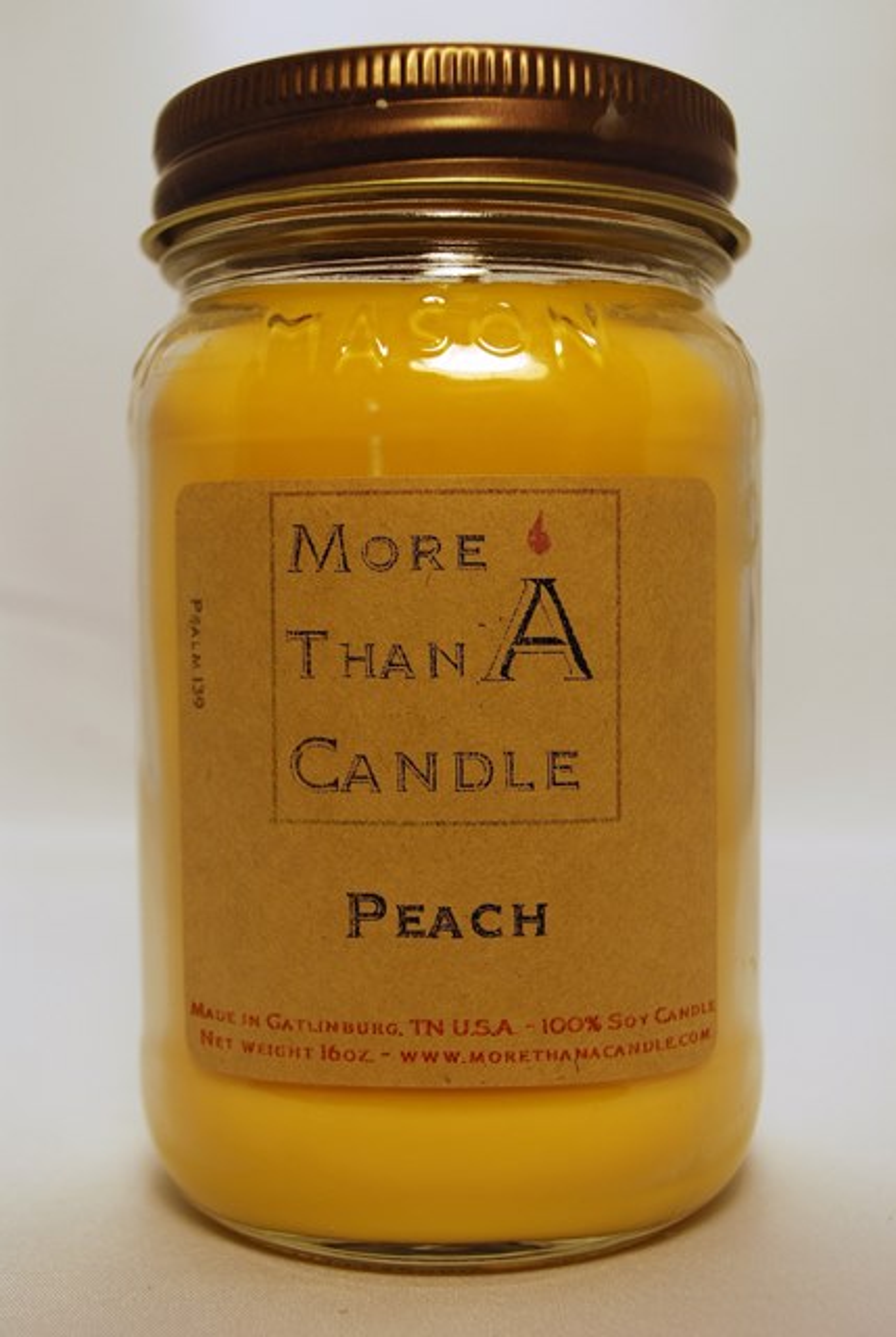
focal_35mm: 48
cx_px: 448
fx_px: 1785
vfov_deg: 41.1
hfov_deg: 28.2
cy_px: 668
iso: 200
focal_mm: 32
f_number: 5.6
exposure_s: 1/125
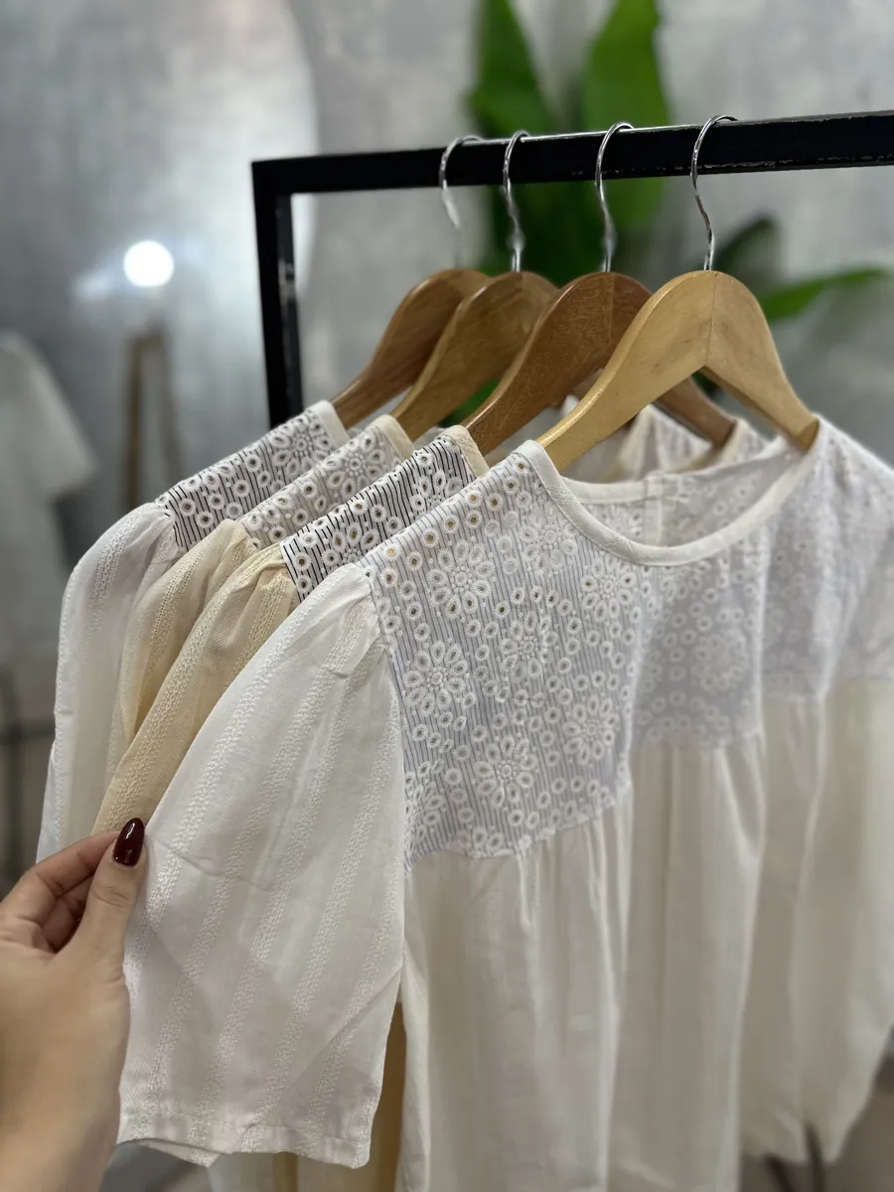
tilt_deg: -19.3
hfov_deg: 56.8
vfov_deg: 71.6
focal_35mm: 24
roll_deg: +0.2
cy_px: 596
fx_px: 826
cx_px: 447
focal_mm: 6.86
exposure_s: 1/50
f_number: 1.78
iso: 125
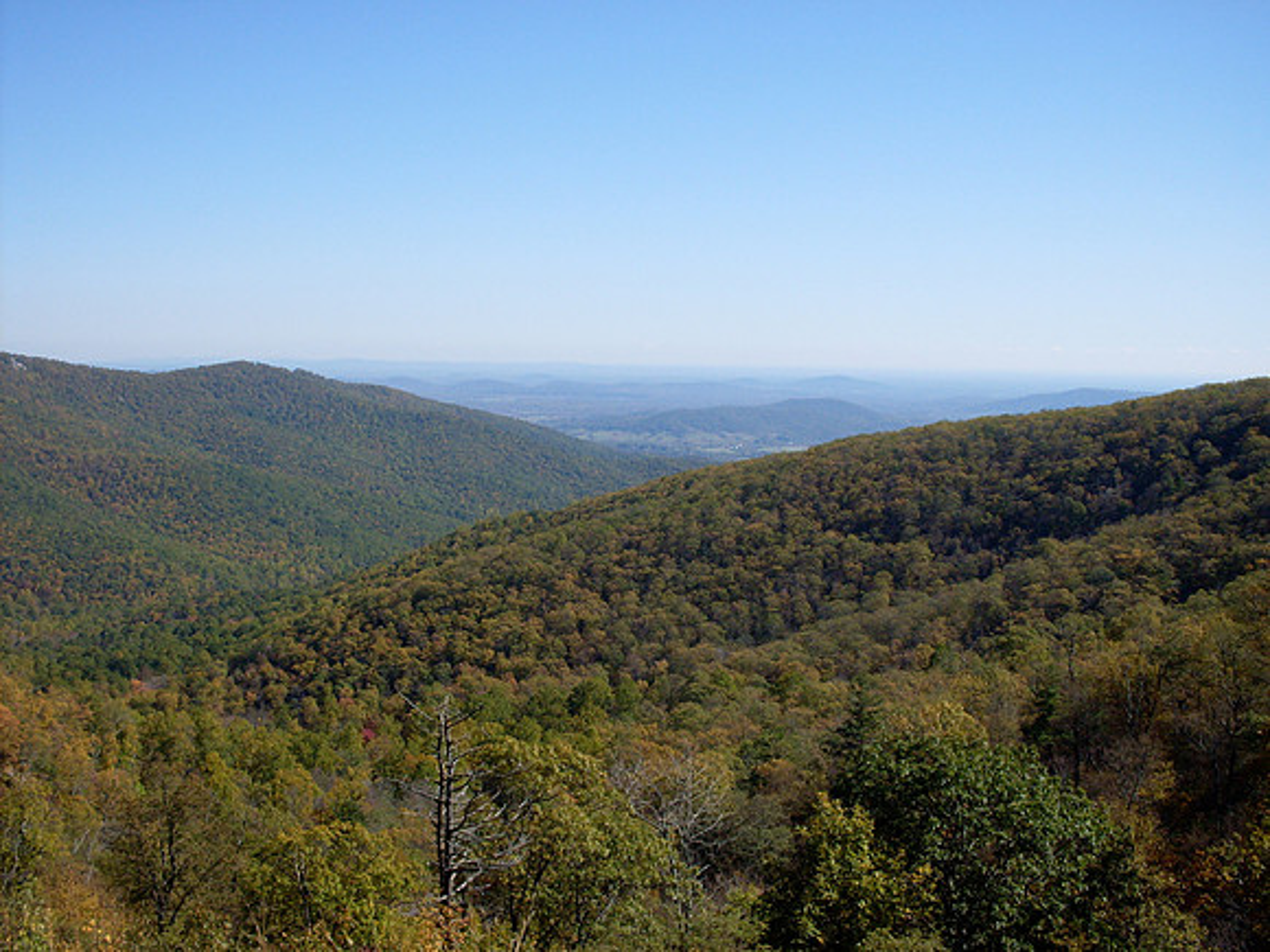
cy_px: 476
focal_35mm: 38
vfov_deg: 37.7
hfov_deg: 49.0
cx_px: 635
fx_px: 1394
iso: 80
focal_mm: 6.3
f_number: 8.4
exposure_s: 1/180
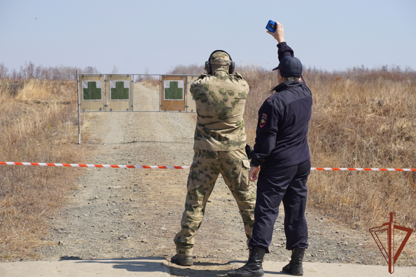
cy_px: 138
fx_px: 1300
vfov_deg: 12.2
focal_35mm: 112
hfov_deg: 18.2
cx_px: 208
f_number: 6.3
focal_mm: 75
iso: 100
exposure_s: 1/400
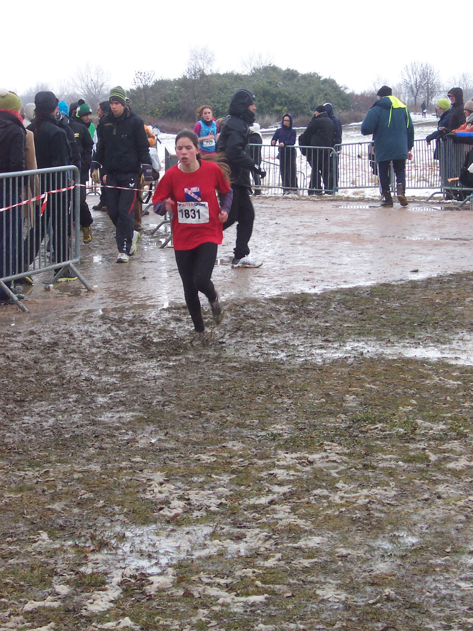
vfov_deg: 17.3
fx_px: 2077
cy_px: 316
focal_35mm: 114
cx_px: 236
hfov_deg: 13.0
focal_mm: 17.6
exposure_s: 1/125
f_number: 5.6
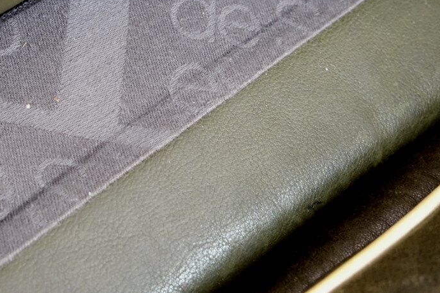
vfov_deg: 23.0
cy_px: 124
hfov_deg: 32.3
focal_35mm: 59
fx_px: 721
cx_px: 45
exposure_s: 1/17
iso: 6400
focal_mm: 21.2
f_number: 4
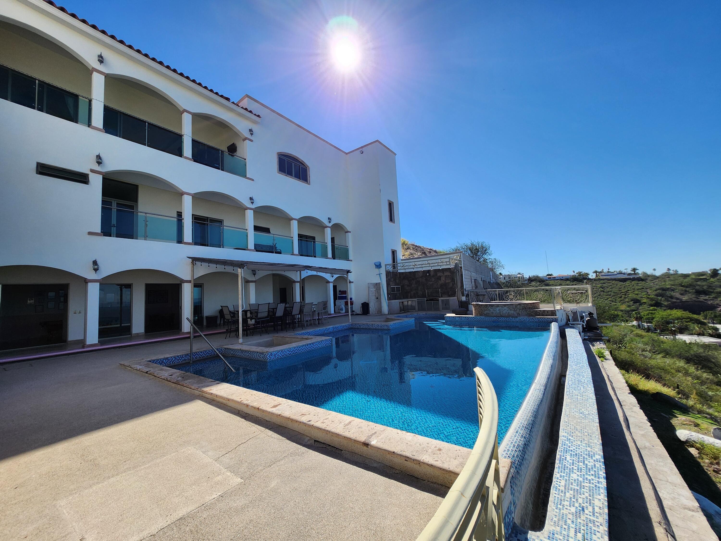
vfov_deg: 89.9
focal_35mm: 13
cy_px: 270
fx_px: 271
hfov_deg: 106.2
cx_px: 360
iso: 32
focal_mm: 1.74
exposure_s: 1/1361
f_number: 2.2
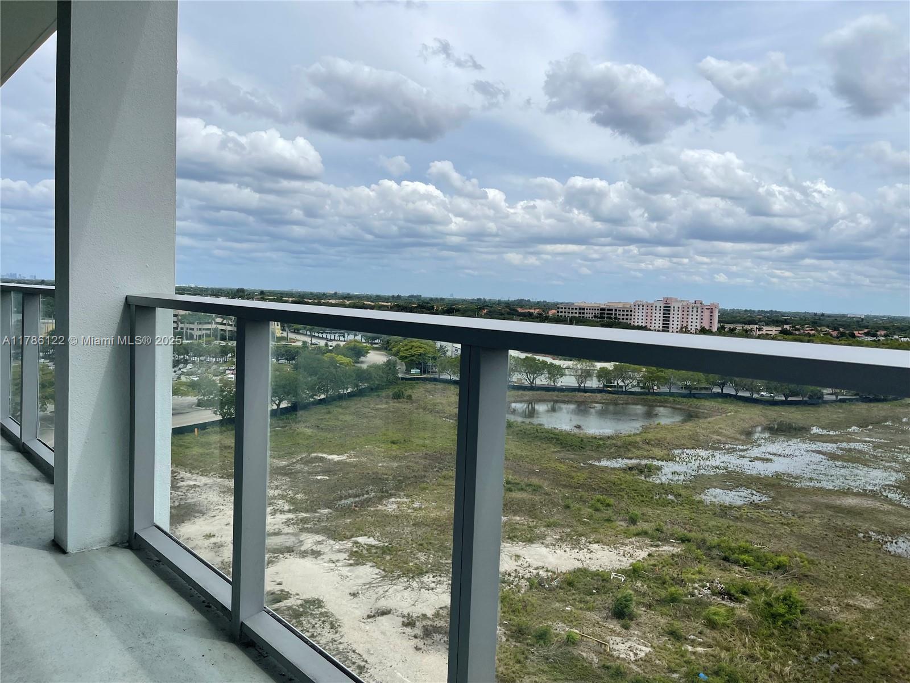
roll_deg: -2.3
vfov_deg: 53.1
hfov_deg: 67.3
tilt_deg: -4.1
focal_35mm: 26
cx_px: 455
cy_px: 342
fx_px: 683
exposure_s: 1/6579
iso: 32
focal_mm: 5.1
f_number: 1.6
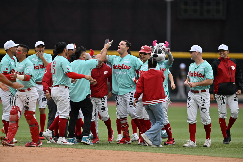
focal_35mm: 400
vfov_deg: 3.4
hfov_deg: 5.2
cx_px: 122
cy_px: 81
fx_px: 2700
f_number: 3.2
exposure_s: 1/6400
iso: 1600
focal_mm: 400
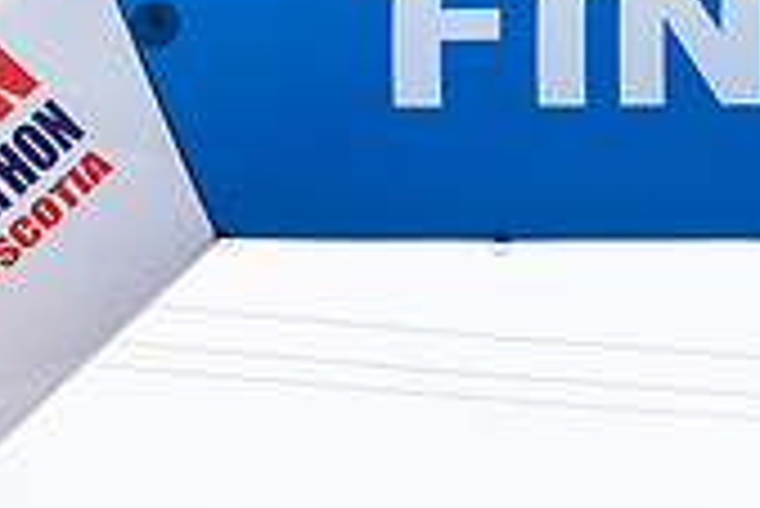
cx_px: 837
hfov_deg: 8.8
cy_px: 943
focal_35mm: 233
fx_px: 4923
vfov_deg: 5.8
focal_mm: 52
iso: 800
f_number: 4
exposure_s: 1/4000
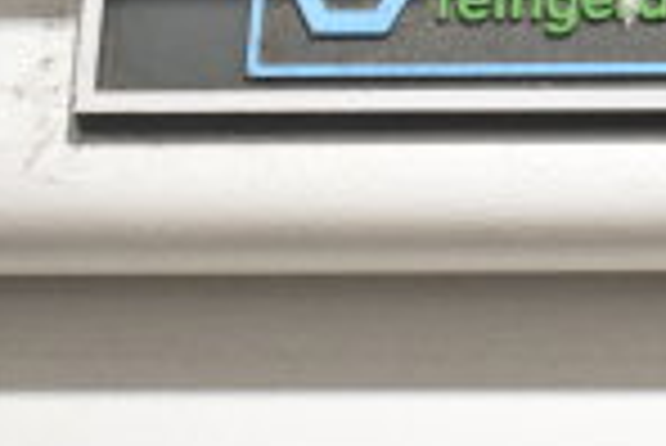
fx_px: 3204
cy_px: -11
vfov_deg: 7.9
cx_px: 1282
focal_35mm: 173
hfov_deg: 10.9
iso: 800
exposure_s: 1/50
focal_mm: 28
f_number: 4.2
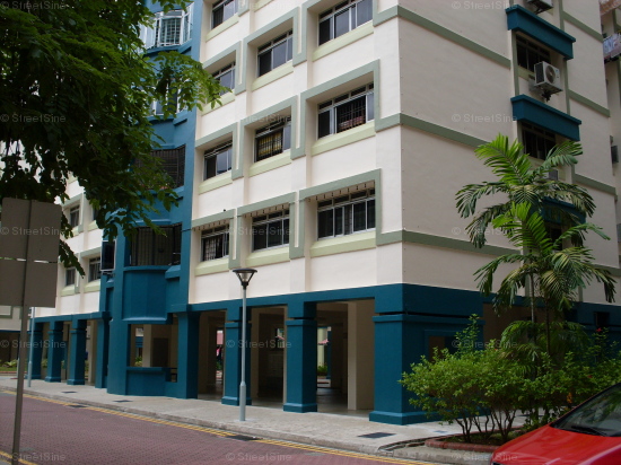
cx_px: 310
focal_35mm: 38
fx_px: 681
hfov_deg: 49.0
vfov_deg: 37.7
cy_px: 232
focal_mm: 6.3
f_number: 8.4
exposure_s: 1/125
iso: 80
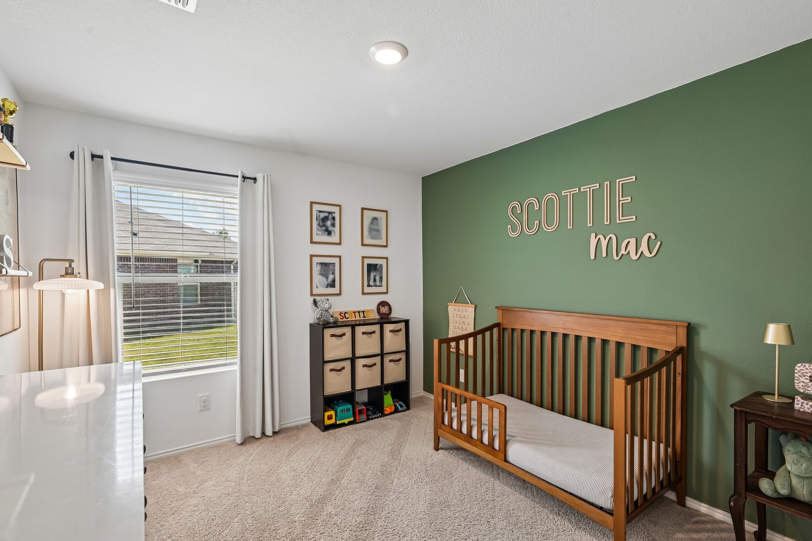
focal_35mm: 16
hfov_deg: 96.7
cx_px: 406
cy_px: 270
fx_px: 361
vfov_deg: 73.7
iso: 400
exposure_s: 1/40
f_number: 8
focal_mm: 16
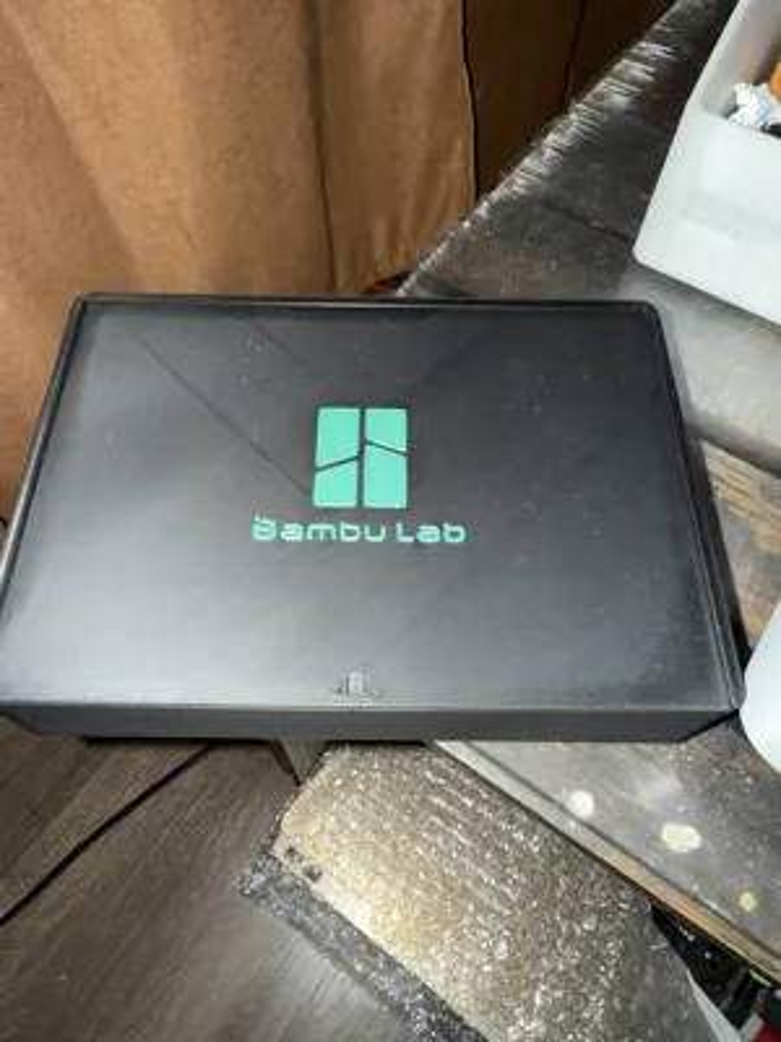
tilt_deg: -60.2
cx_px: 390
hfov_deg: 54.9
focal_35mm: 25
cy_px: 521
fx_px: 752
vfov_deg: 69.4
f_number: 2.2
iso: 80
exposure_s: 1/51
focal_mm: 2.22
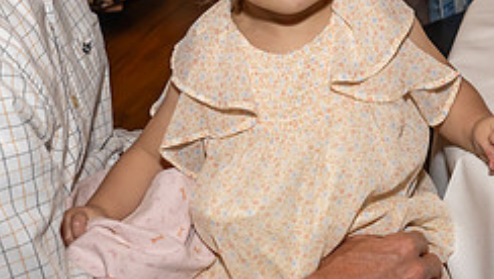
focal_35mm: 107
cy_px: -4
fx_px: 1403
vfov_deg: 11.3
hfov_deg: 20.0
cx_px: 281
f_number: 6.3
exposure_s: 1/250
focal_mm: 37
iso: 500
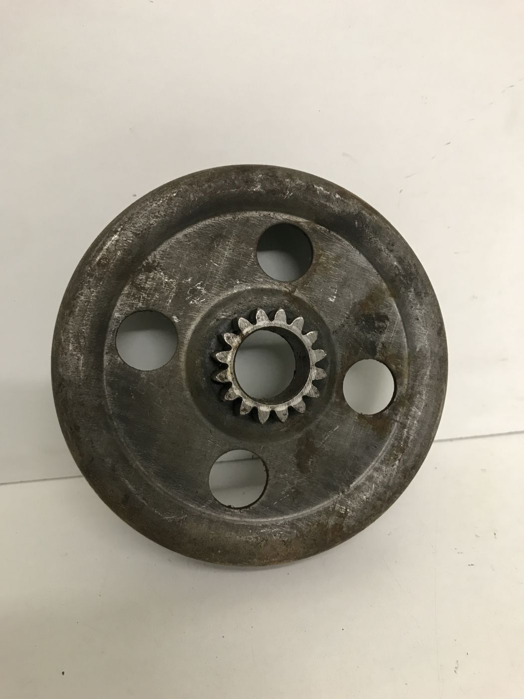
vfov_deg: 63.4
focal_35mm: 28
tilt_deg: -26.0
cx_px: 262
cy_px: 350
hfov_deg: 49.7
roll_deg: +0.5
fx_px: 565
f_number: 1.8
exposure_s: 1/17
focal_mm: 3.99
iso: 64
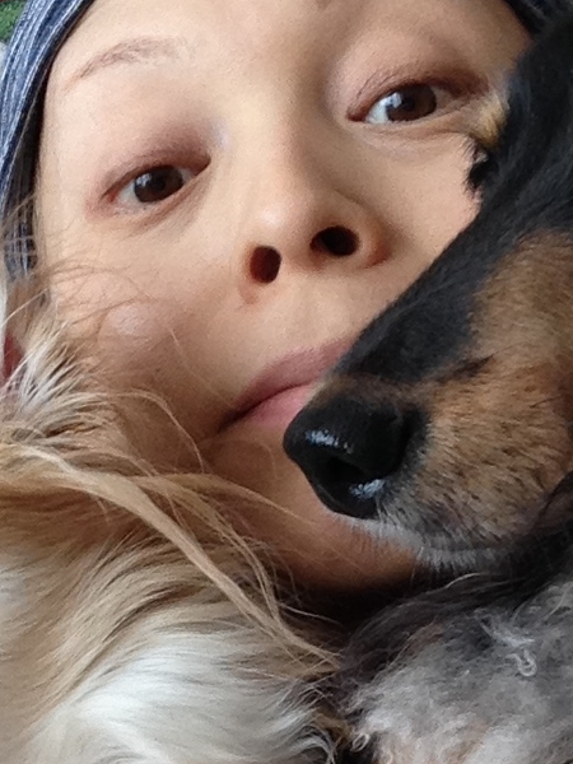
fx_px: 1545
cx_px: 188
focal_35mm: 70
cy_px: 460
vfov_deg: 27.7
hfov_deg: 20.9
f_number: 2.4
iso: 80
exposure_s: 1/30
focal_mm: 2.18
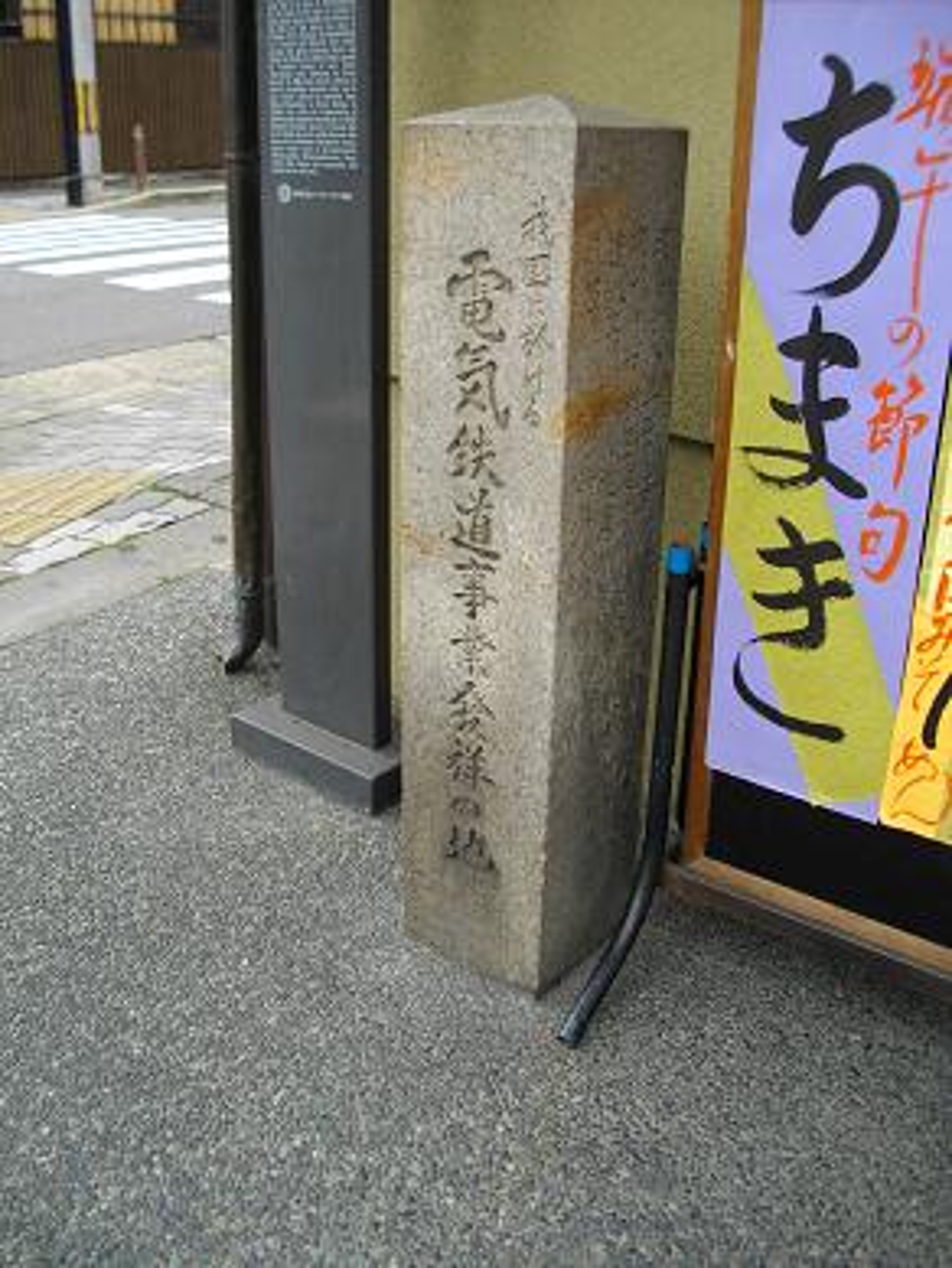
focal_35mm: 32
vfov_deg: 56.8
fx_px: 1173
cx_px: 476
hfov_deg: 44.2
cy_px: 634
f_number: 2.9
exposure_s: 1/320
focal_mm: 5.7
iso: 100
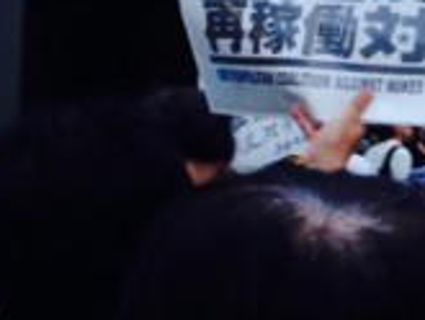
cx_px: 549
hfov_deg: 20.0
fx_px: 1106
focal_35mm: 90
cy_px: 77
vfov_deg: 16.3
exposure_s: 1/20
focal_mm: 4.12
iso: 100
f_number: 2.4
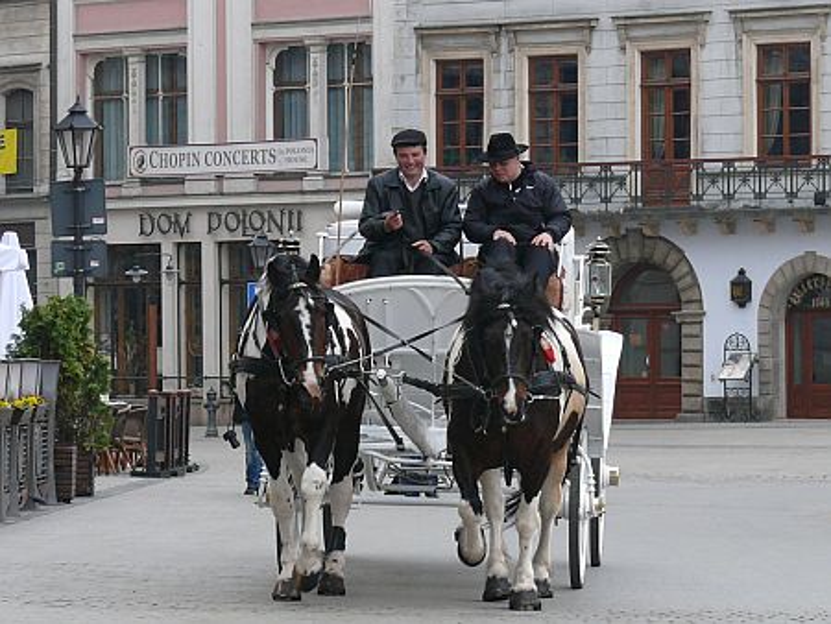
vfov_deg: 6.6
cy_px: 312
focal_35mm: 226
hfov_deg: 8.8
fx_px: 5428
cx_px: 416
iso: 100
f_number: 4
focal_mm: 26.9
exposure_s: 1/125
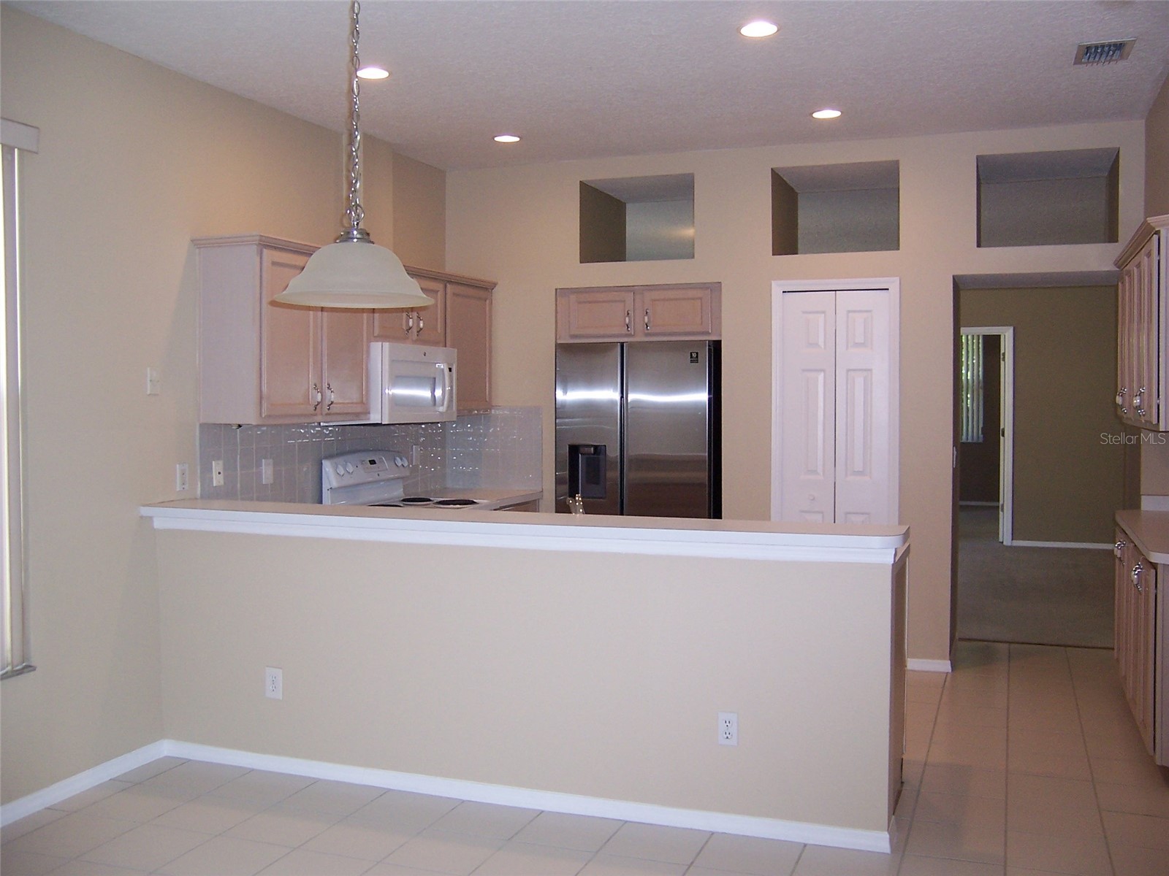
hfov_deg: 55.4
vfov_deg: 42.9
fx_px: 1114
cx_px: 584
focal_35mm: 33
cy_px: 438
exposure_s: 1/60
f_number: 2.8
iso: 140
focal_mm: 5.5
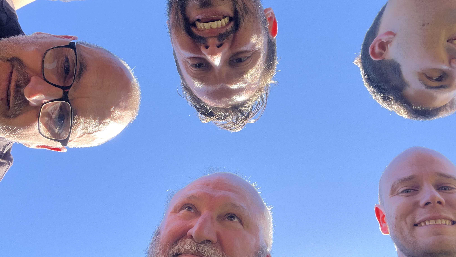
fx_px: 375
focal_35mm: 31
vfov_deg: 37.6
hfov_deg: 62.6
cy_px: 98
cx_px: 231
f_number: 2.2
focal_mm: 2.71
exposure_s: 1/143
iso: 25
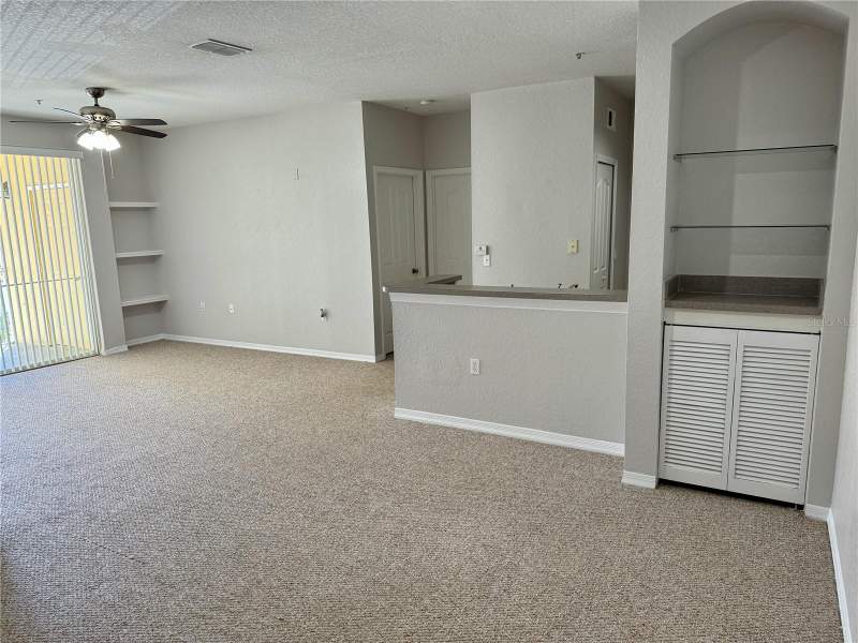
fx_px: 595
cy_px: 322
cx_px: 429
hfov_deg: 71.6
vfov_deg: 56.8
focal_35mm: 24
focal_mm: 6.76
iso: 200
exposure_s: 1/120
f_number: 1.78
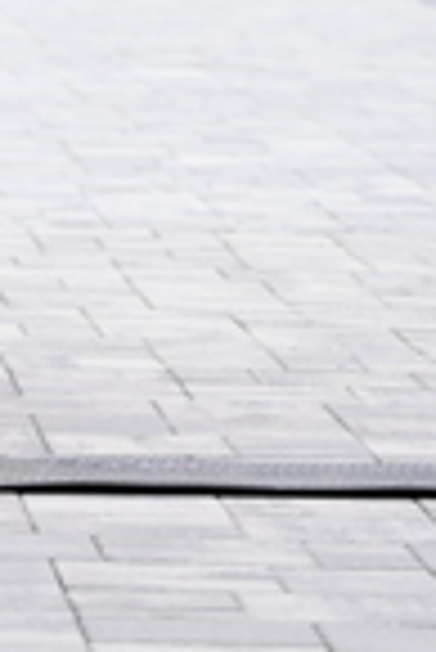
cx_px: -128
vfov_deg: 5.9
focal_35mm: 348
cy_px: -274
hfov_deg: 3.9
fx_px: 6306
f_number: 2.8
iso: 640
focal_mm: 92
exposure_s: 1/2000
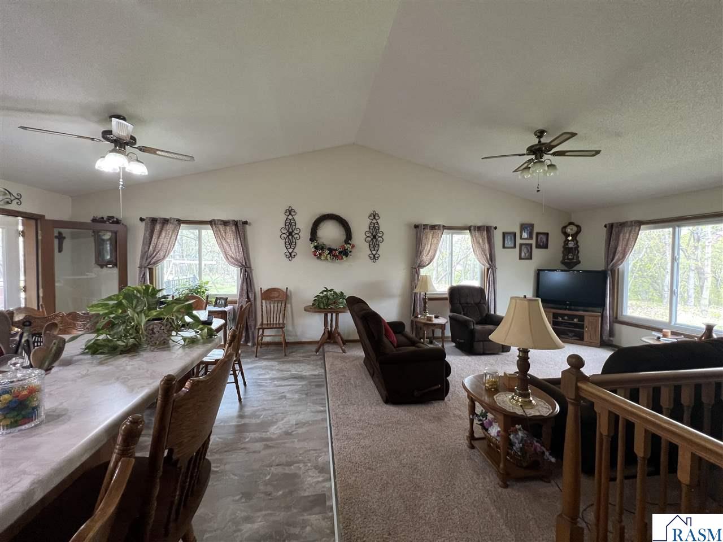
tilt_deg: -2.6
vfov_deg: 89.9
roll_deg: -0.4
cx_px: 362
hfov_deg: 106.2
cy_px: 271
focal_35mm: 13
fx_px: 272
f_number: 1.8
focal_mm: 1.57
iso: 200
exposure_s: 1/60
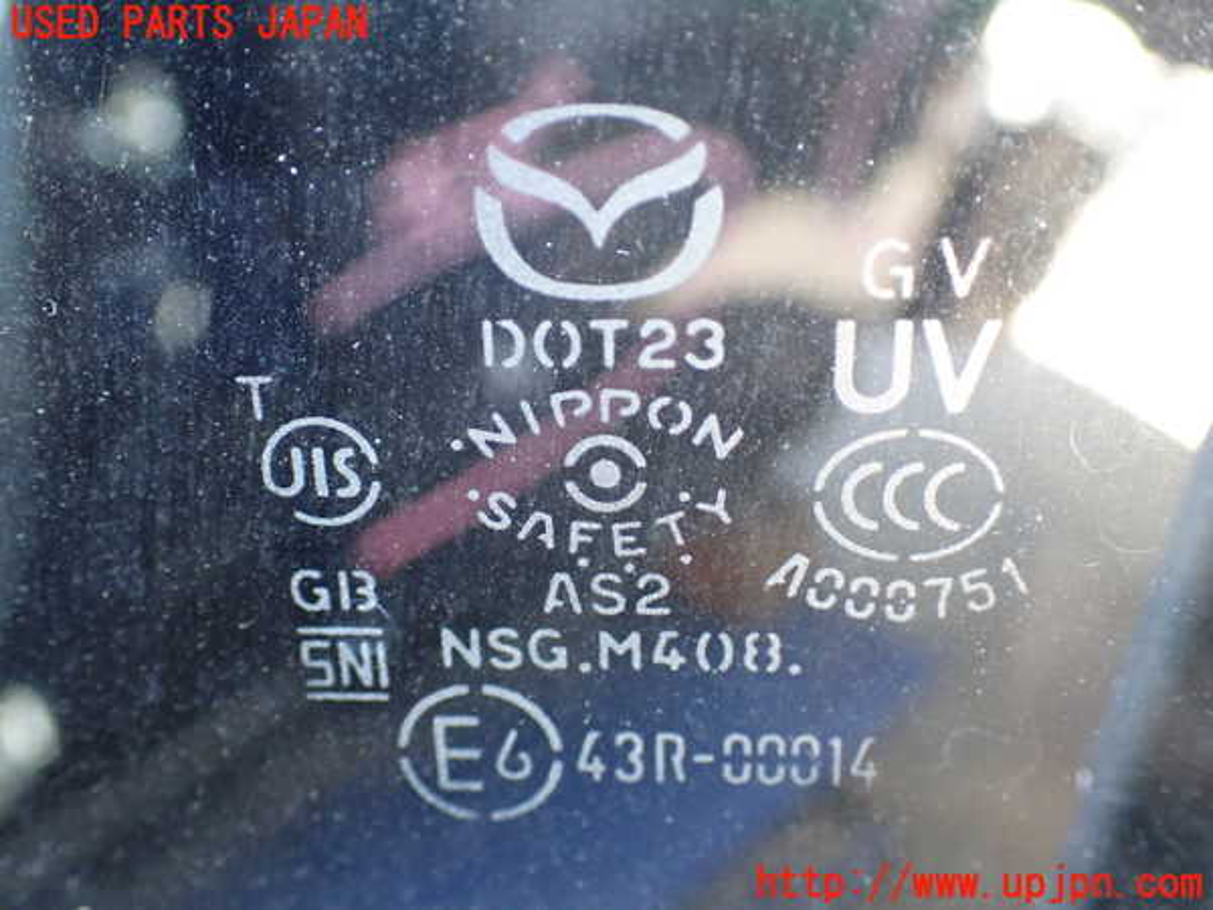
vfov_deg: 35.1
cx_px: 606
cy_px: 455
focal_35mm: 41
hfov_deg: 45.8
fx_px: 1437
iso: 800
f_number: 2.8
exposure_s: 1/80
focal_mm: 7.31
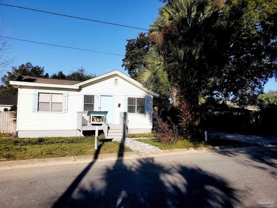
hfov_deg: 67.3
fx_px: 208
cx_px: 138
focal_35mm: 26
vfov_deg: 53.1
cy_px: 104
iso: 50
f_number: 2.4
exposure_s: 1/3333
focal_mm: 4.3
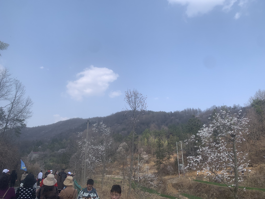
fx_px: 199
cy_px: 100
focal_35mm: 26
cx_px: 132
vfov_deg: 53.1
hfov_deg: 67.3
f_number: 1.8
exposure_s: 1/1916
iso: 25
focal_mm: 4.25
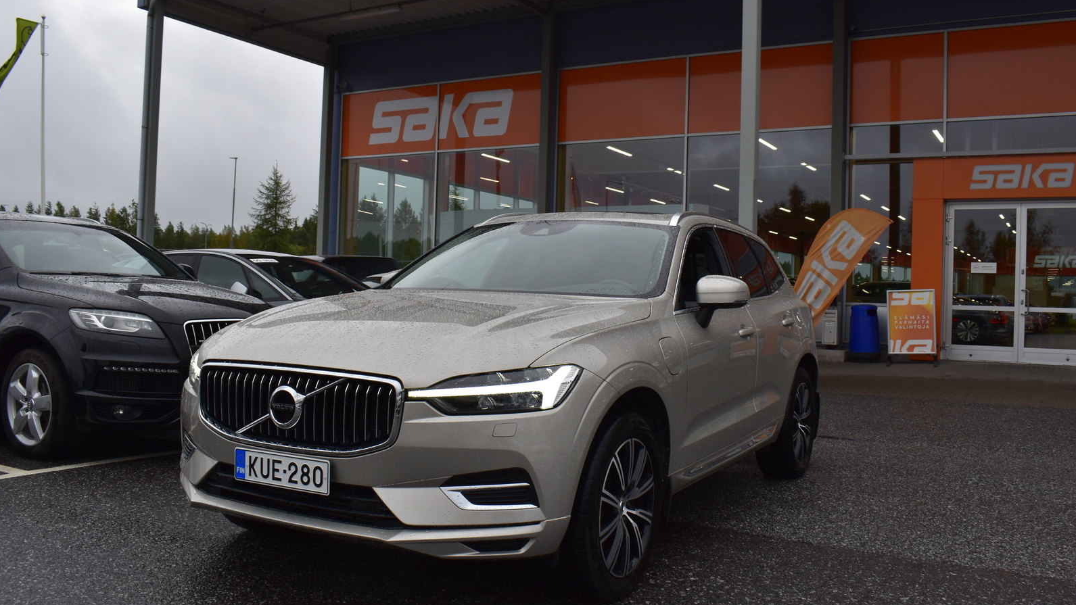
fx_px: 913
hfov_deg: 61.0
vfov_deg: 36.7
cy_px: 297
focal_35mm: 32
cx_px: 530
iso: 400
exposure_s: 1/180
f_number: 9.5
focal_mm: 20
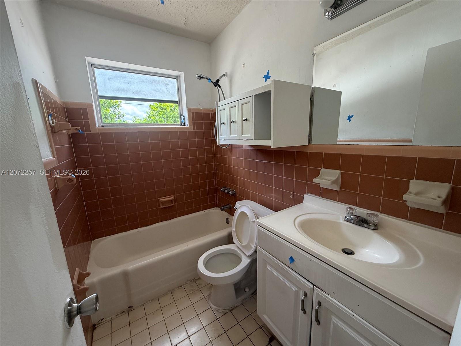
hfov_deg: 102.1
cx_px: 230
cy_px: 173
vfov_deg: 85.7
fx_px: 186
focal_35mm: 14
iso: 160
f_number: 2.2
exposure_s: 1/121
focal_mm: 2.22
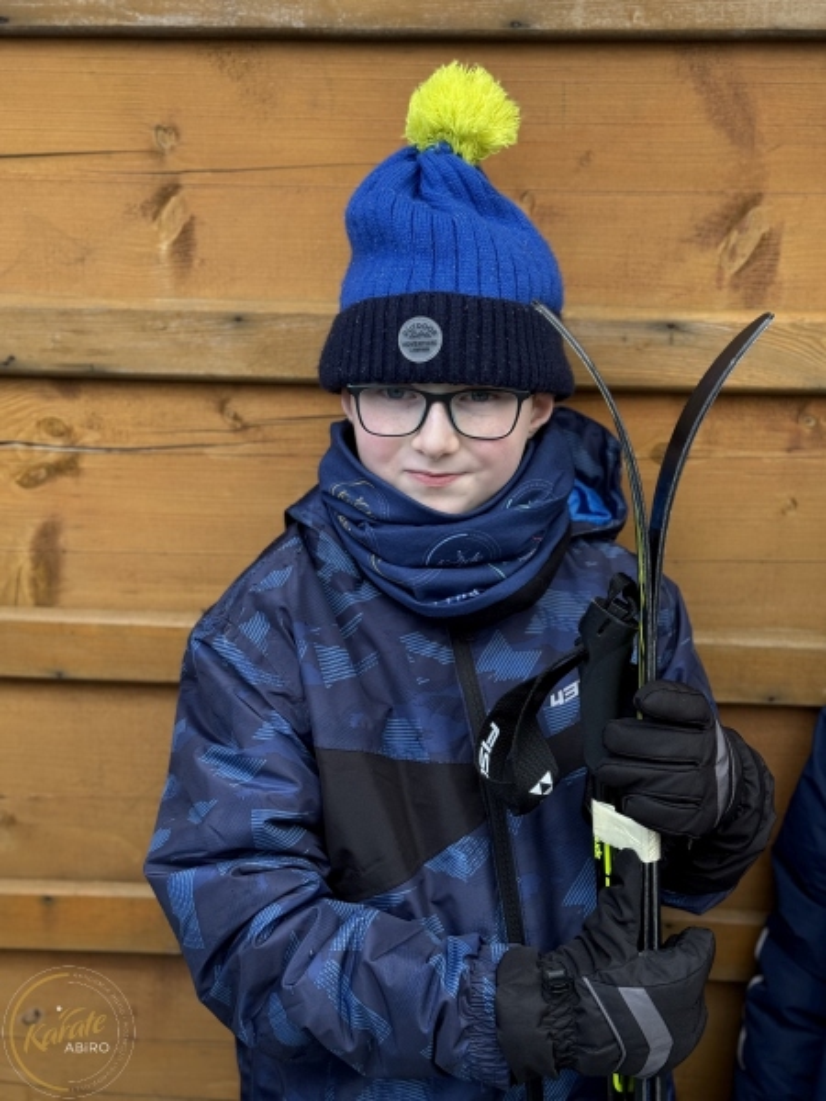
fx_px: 1527
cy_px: 550
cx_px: 413
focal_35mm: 48
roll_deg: -1.2
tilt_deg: -15.8
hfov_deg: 30.3
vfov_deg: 39.7
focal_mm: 6.86
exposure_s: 1/106
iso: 100
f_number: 1.78
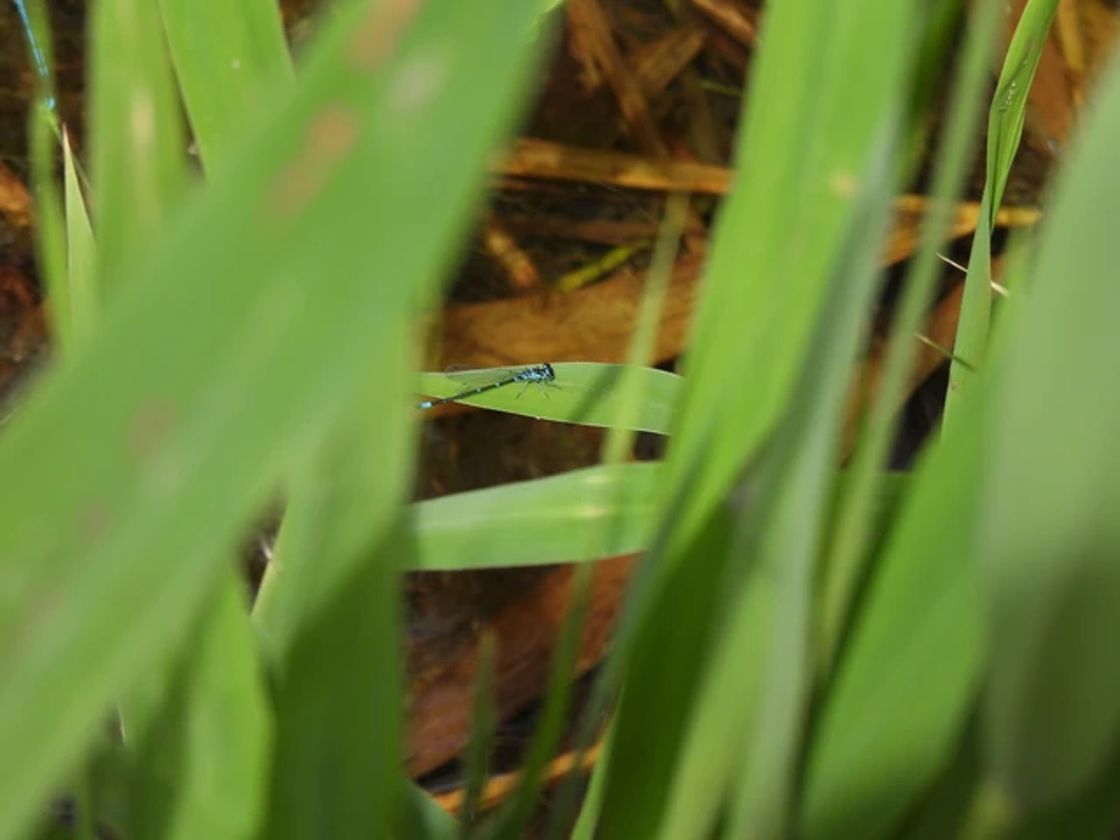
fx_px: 9706
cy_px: 420
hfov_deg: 6.6
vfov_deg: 5.0
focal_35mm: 300
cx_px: 560
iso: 100
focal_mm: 53.5
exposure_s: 1/320
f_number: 5.6
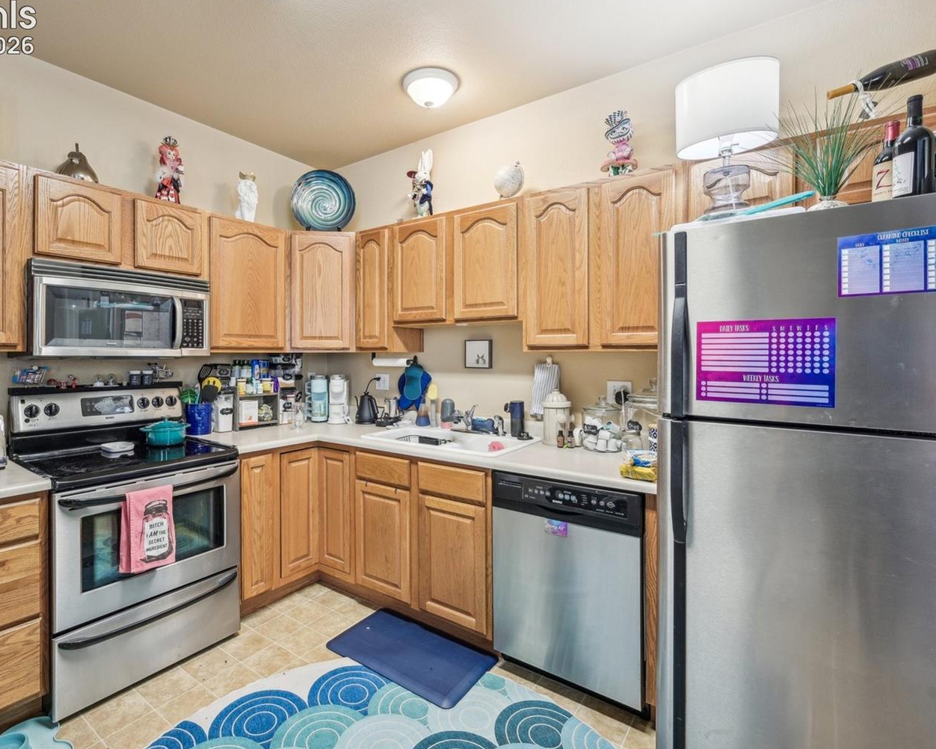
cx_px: 411
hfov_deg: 89.2
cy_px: 354
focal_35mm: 17
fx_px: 471
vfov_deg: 76.9
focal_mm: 14
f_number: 8
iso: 400
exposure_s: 1/2.5
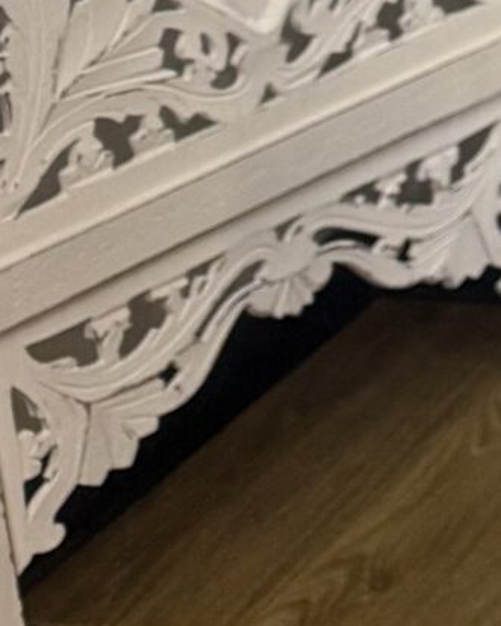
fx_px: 2689
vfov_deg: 12.5
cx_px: 1429
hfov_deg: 8.9
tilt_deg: -10.2
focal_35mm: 145
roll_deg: +2.0
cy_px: -383
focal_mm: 6.76
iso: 200
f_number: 1.78
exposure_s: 1/99
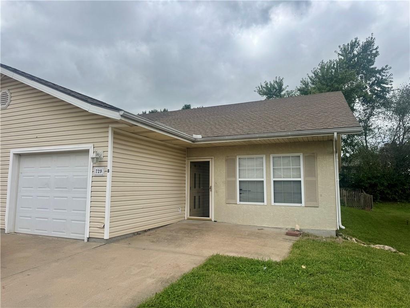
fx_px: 284
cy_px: 154
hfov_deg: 71.6
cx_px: 205
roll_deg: -0.5
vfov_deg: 56.8
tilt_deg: +5.6
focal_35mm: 24
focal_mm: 6.76
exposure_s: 1/4608
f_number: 1.78
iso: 80
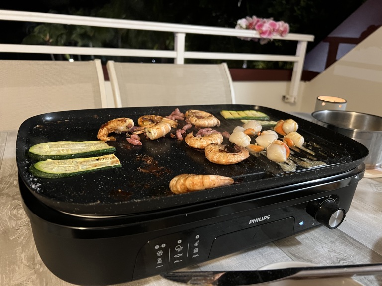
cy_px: 143
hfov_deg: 67.3
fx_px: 287
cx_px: 191
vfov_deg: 53.1
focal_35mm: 26
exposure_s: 1/33
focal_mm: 5.7
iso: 500
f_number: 1.5
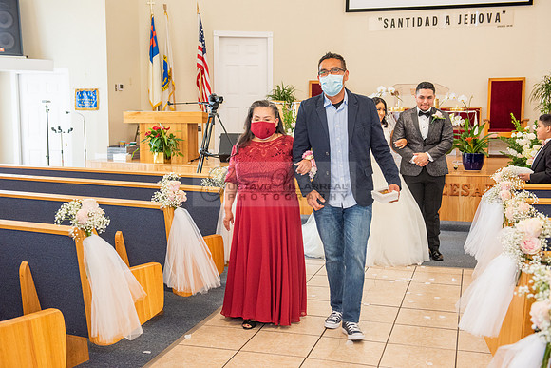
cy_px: 184
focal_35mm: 45
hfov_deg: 43.6
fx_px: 689
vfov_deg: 29.9
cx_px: 276
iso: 1250
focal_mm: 45
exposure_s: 1/100
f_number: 5
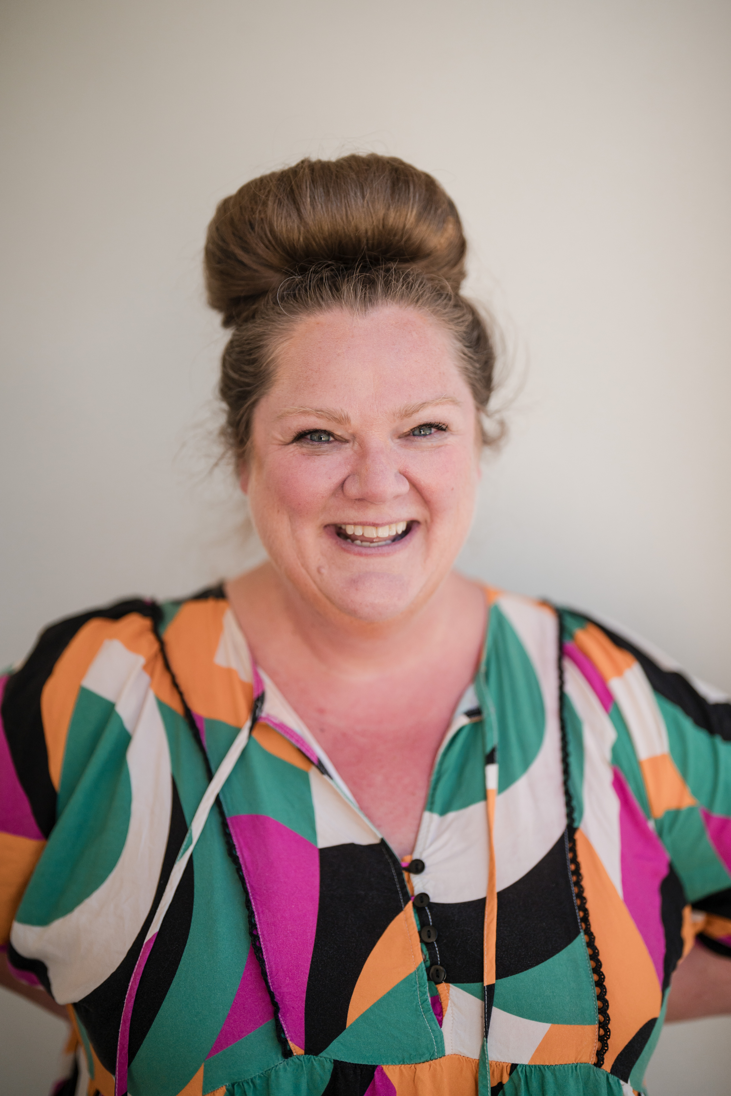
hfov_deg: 27.0
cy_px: 548
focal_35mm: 50
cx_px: 366
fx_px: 1523
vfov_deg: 39.6
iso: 500
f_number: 1.2
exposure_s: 1/250
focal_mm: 50
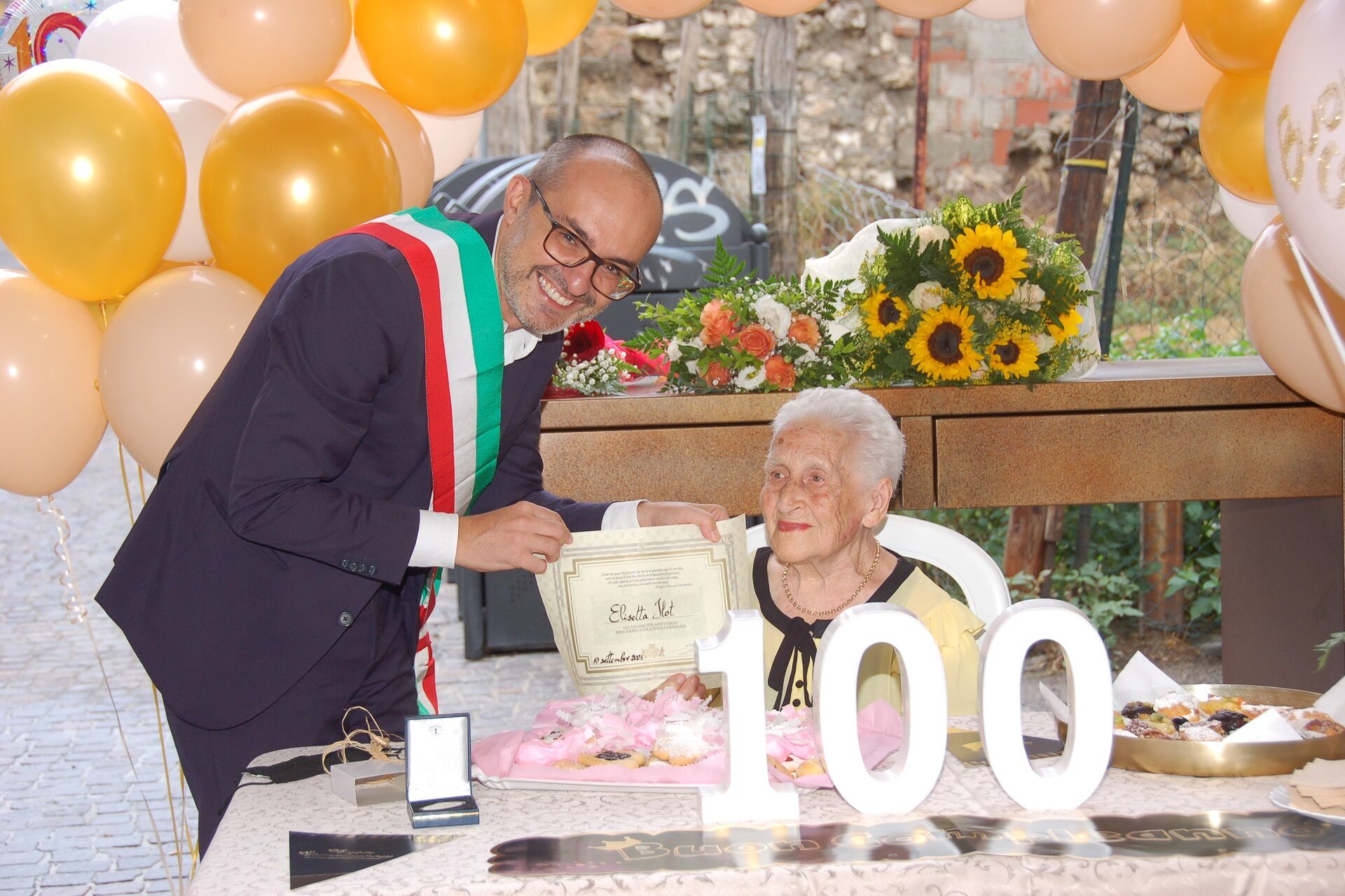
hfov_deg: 28.1
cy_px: 448
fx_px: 2690
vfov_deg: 18.9
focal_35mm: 72
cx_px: 672
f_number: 6.3
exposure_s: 1/125
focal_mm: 48
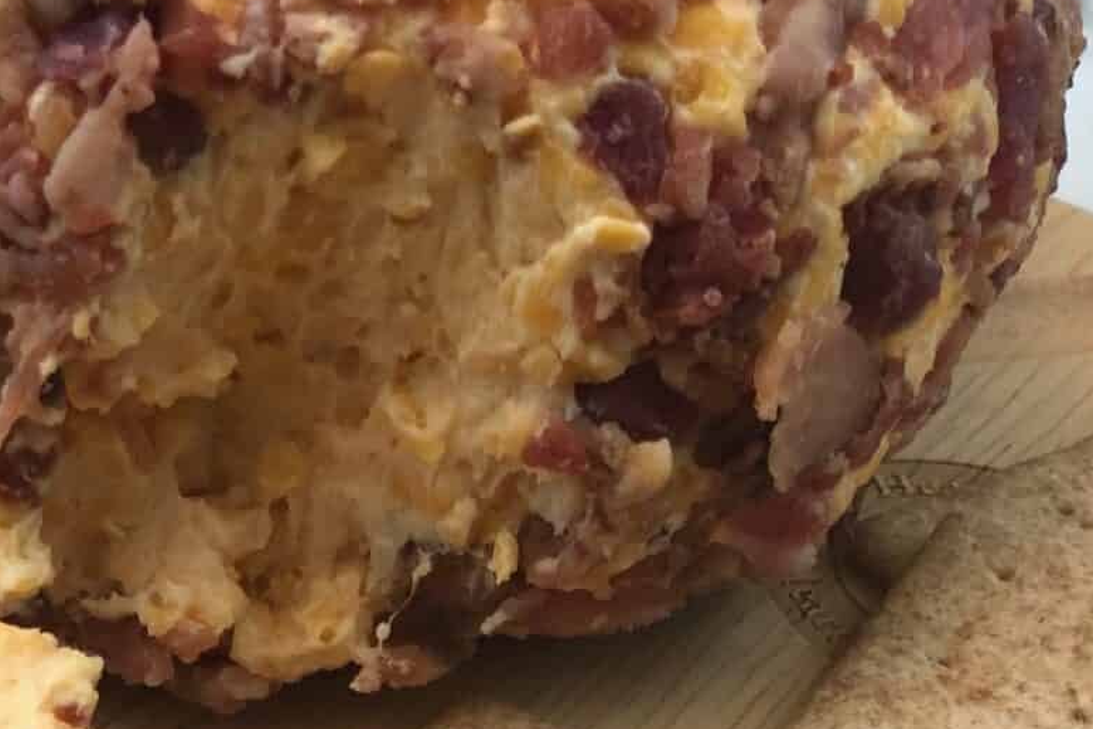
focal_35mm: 105
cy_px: 343
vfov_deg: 13.0
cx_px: 243
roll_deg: -2.0
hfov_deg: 19.3
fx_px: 3187
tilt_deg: -36.3
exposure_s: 1/30
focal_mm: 6
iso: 100
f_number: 2.4
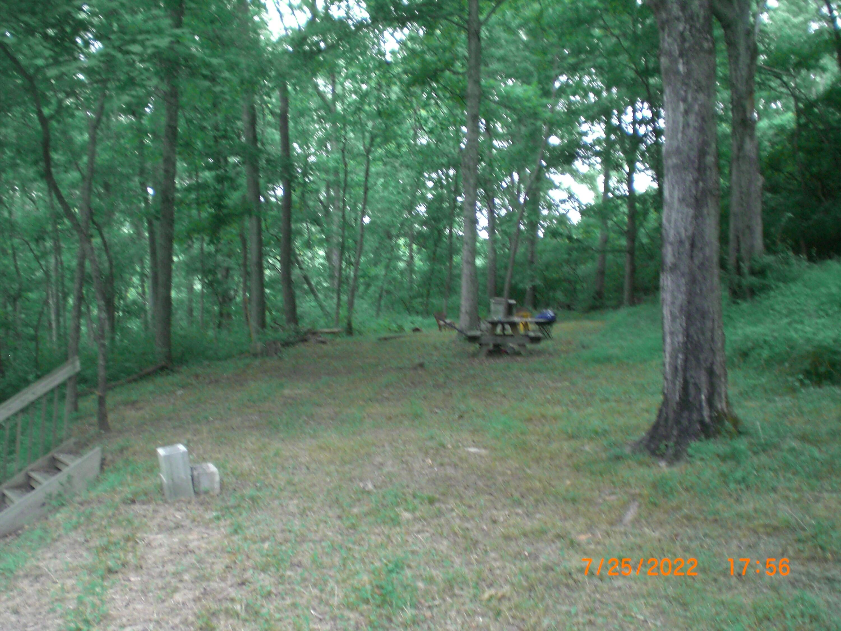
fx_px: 923
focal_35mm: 38
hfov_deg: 49.0
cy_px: 316
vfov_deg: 37.7
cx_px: 420
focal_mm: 6.3
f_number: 3.1
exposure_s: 1/30
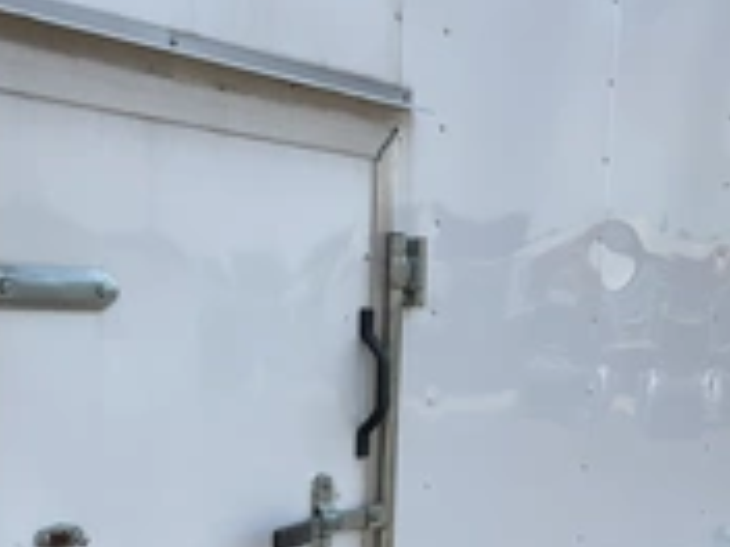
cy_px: 514
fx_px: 1392
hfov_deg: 29.3
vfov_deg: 21.6
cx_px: 270
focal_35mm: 66
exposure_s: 1/1534
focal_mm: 3
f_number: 1.8
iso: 25
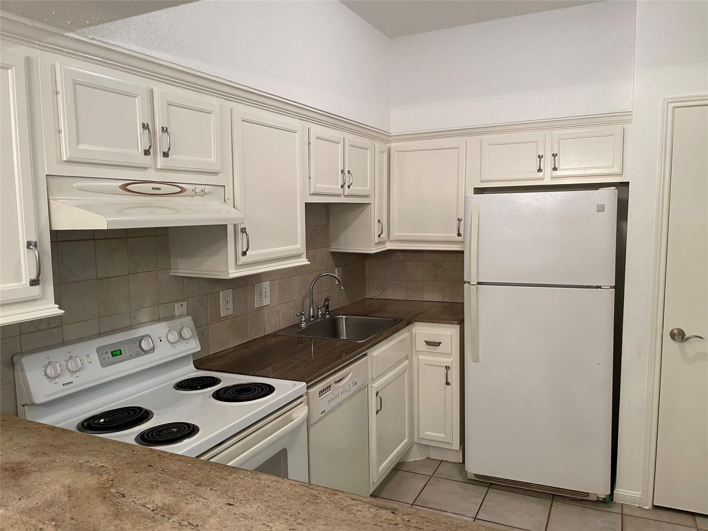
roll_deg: +0.4
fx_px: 532
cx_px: 354
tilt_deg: -5.4
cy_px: 266
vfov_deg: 53.1
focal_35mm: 26
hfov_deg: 67.3
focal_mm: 4.2
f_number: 1.6
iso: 125
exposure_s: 1/60
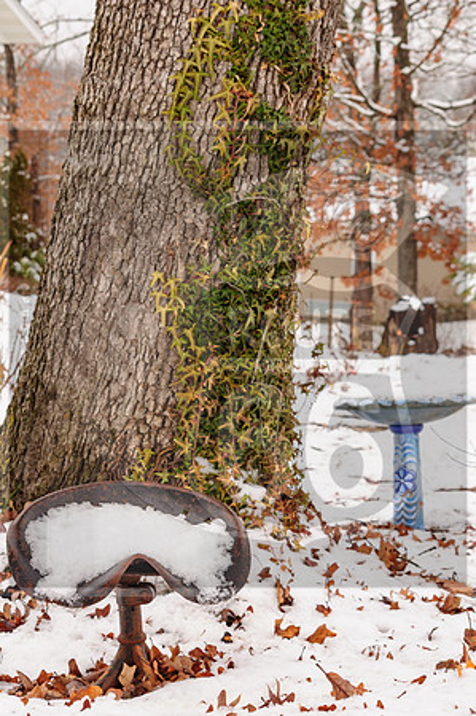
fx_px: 1640
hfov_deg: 16.5
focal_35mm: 82
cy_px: 358
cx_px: 238
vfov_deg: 24.6
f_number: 10
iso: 400
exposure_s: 1/100
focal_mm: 55
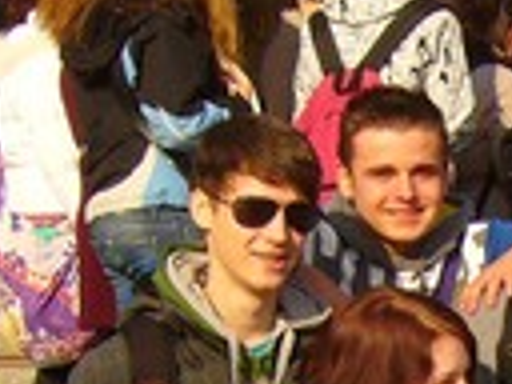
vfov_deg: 9.3
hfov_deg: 12.2
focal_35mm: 153
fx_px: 2263
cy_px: 660
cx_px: 796
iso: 80
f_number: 5.6
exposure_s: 1/320
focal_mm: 5.8
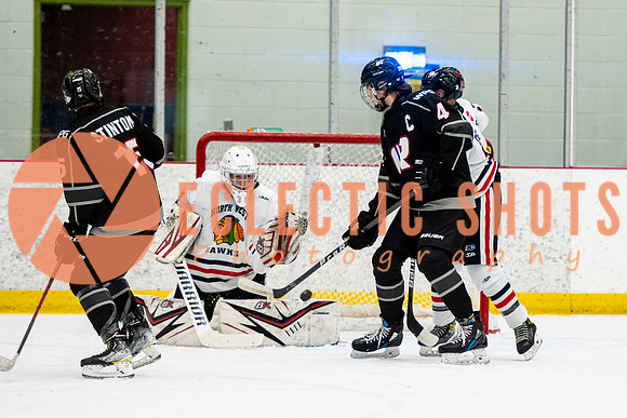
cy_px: 193
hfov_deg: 5.6
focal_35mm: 365
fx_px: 6355
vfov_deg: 3.8
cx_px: 432
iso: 2000
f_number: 2.8
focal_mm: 175
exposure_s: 1/640
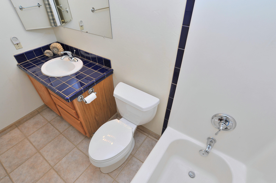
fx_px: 138
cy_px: 92
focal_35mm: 18
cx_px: 138
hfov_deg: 90.0
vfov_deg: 67.3
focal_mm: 18
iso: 640
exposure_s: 1/30
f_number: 11
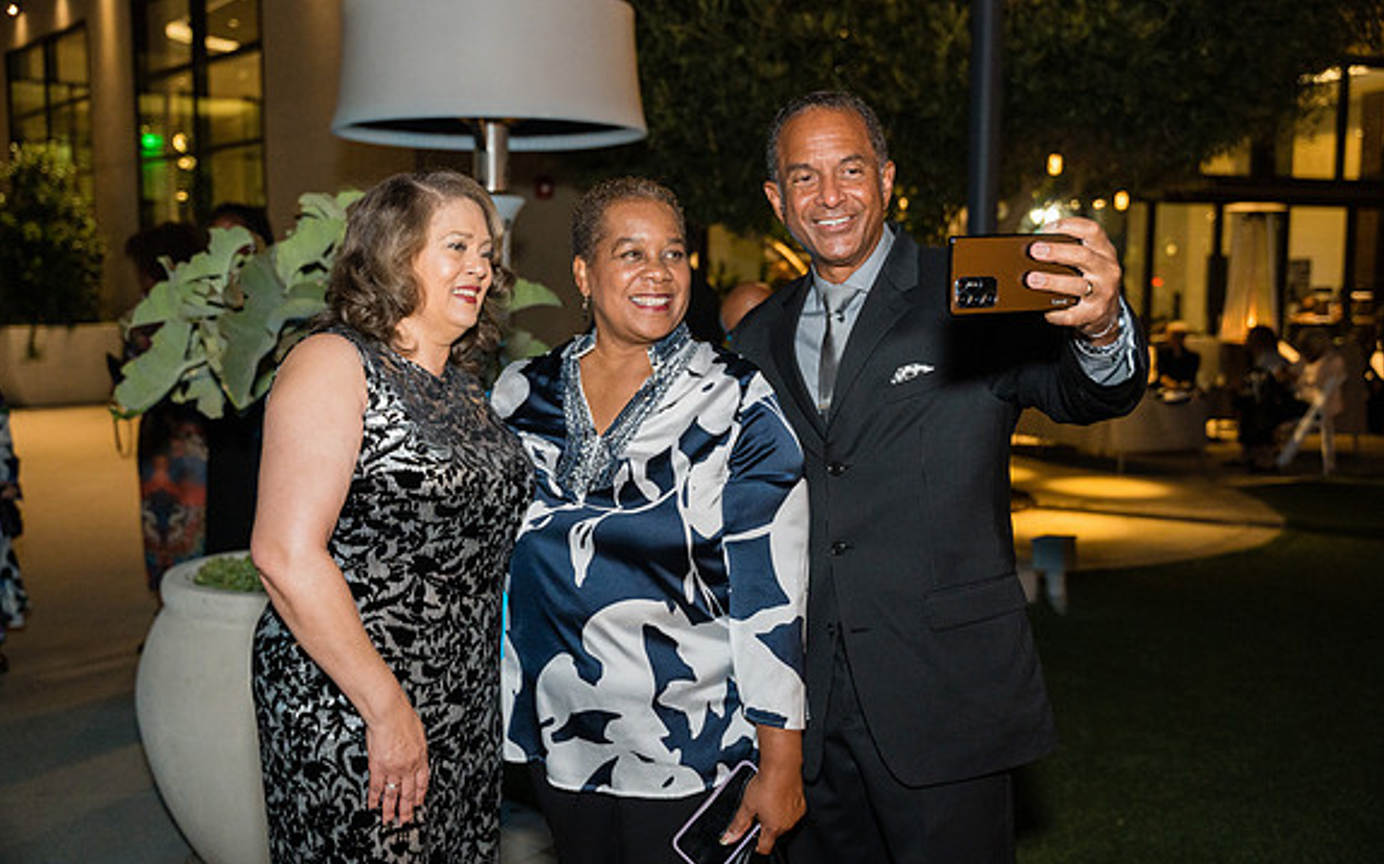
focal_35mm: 36
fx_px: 1357
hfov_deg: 54.0
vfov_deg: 35.3
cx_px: 688
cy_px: 427
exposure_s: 1/125
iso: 3200
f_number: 2.8
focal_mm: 35
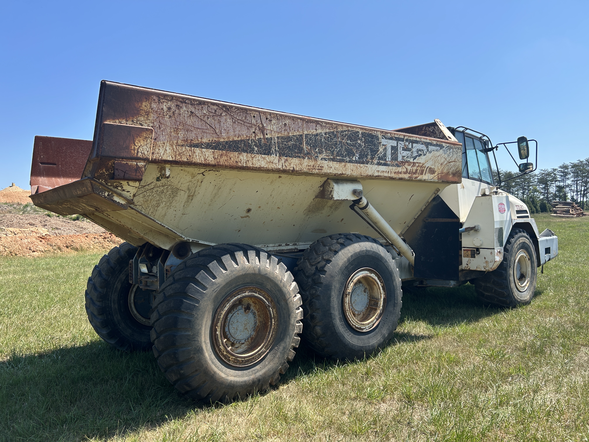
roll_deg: +0.9
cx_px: 294
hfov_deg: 67.3
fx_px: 442
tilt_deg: +2.5
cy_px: 221
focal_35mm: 26
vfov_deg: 53.1
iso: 50
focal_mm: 5.7
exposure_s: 1/2915
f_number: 1.5
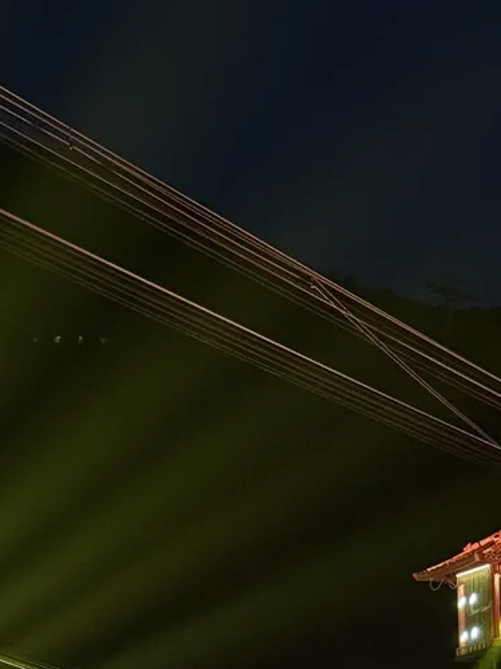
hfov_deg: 9.6
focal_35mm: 154
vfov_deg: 12.8
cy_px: 475
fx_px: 2973
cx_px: 300
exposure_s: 1/50
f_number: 1.78
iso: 200
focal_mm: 6.76
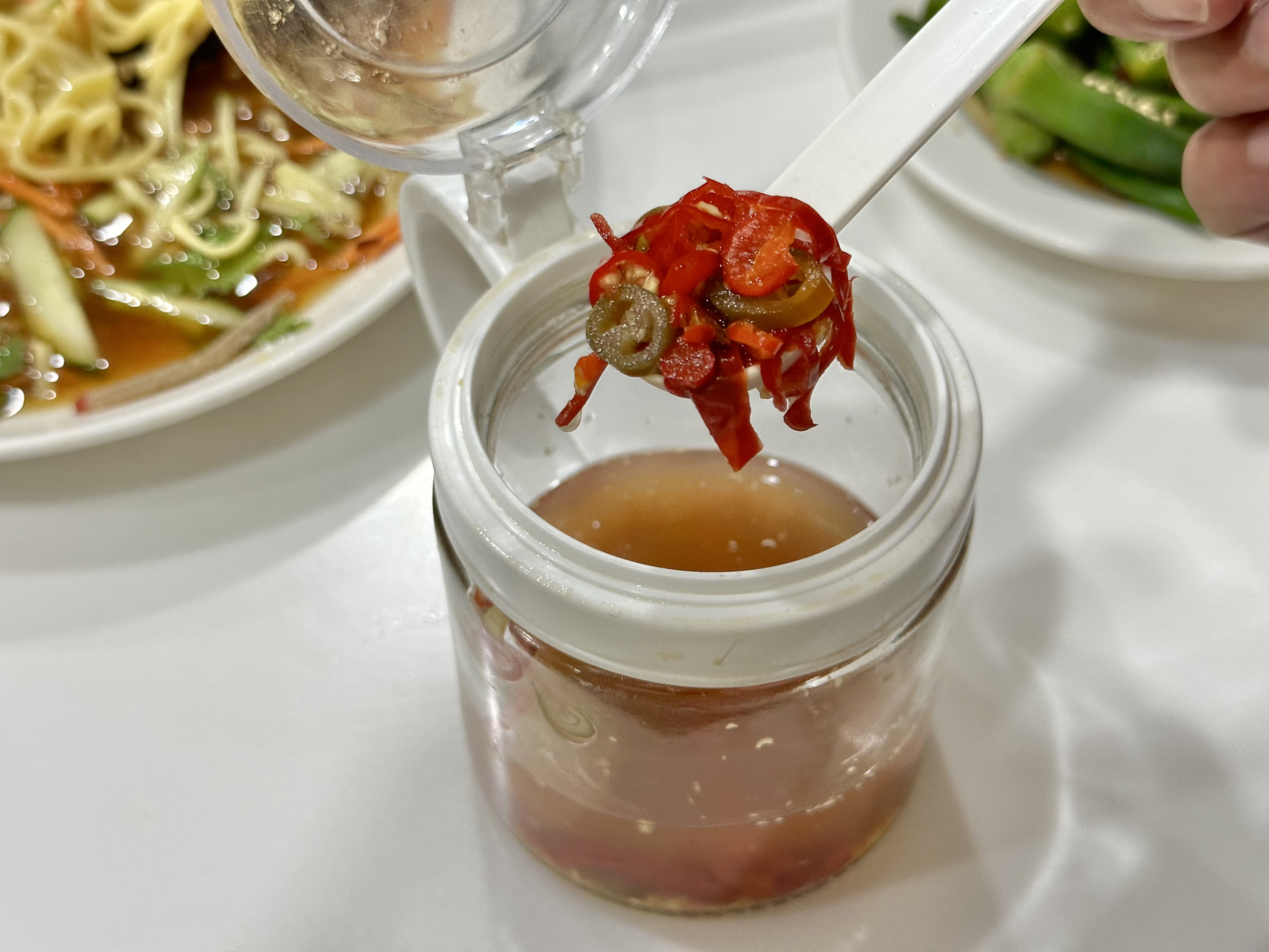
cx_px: 634
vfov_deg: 30.3
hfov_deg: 39.7
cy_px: 476
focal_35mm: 48
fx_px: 1760
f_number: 1.78
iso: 200
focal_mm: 6.86
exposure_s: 1/60
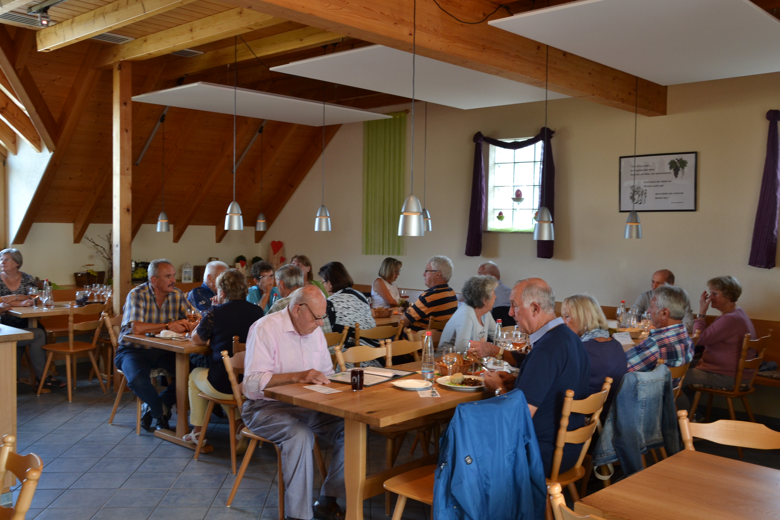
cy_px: 260
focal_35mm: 36
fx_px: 780
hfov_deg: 53.1
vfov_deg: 36.9
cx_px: 390
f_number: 8
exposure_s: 1/20
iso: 400
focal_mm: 24
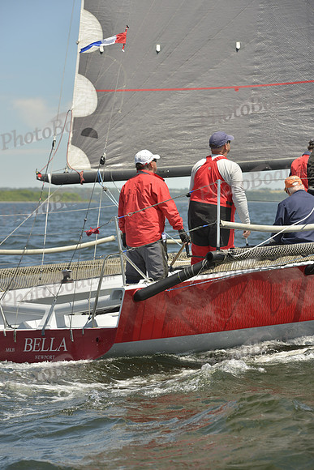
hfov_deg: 12.5
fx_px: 1438
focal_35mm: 110
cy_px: 235
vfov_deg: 18.6
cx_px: 157
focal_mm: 110
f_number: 7.1
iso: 280
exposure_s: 1/1600
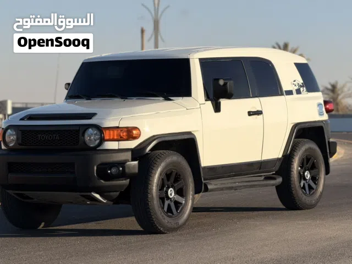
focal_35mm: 100
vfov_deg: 14.8
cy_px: 132
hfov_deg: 19.6
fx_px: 1017
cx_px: 176
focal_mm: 16.89
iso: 20
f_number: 2.8
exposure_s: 1/779
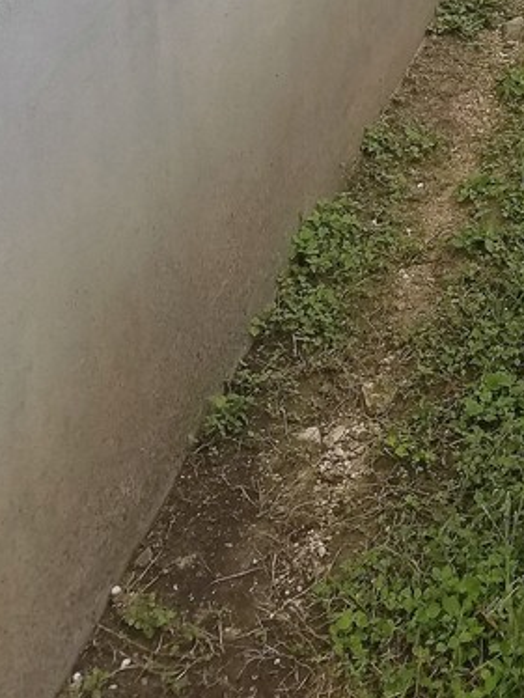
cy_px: -308
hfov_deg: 17.9
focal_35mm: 75
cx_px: 744
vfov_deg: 22.1
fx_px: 1512
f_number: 1.7
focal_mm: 4.2
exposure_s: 1/622
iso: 50
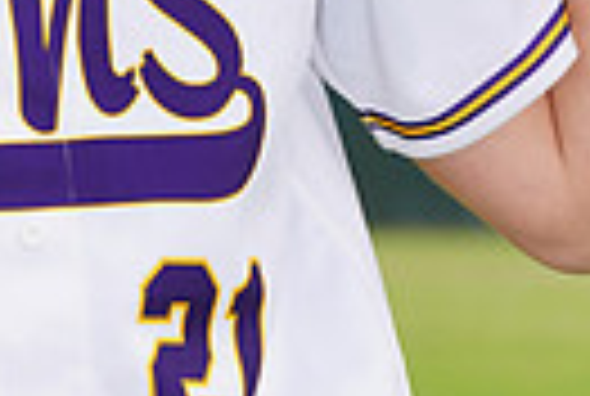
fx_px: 13125
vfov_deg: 1.7
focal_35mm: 799
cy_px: -241
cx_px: -185
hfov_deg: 2.6
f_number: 9
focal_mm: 181
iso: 160
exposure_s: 1/250
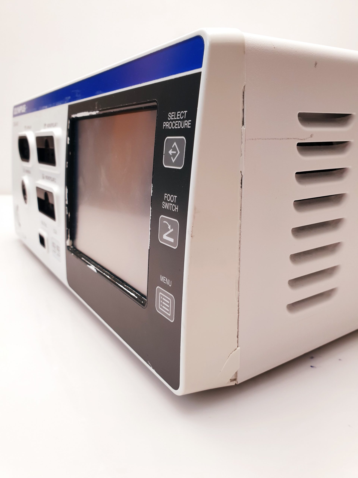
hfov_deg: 53.1
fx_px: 359
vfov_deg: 67.3
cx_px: 179
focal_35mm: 26
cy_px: 239
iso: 100
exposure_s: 1/50
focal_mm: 4.3
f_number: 2.4
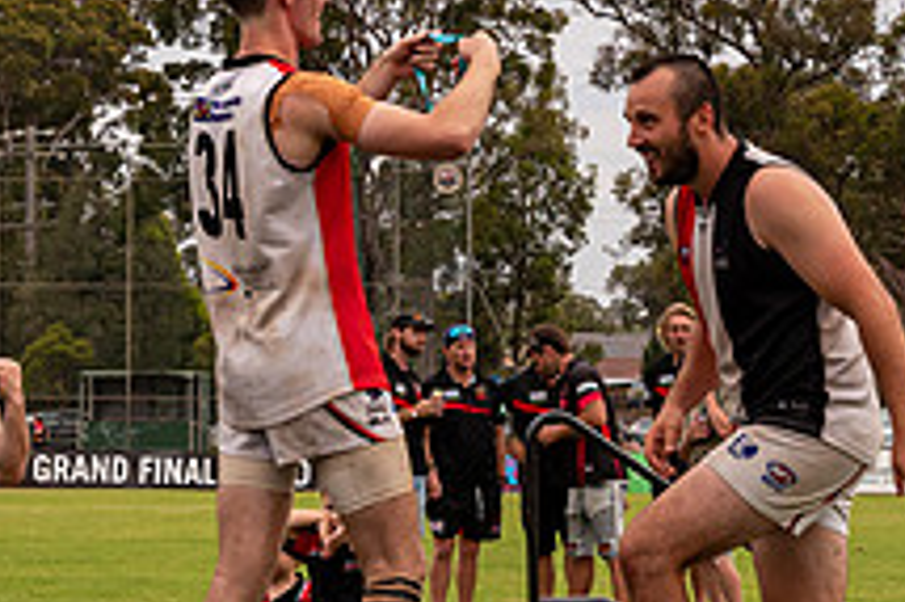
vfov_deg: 8.3
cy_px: 382
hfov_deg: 12.4
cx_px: 285
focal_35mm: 166
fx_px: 4170
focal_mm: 34
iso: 400
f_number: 6.3
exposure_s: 1/400
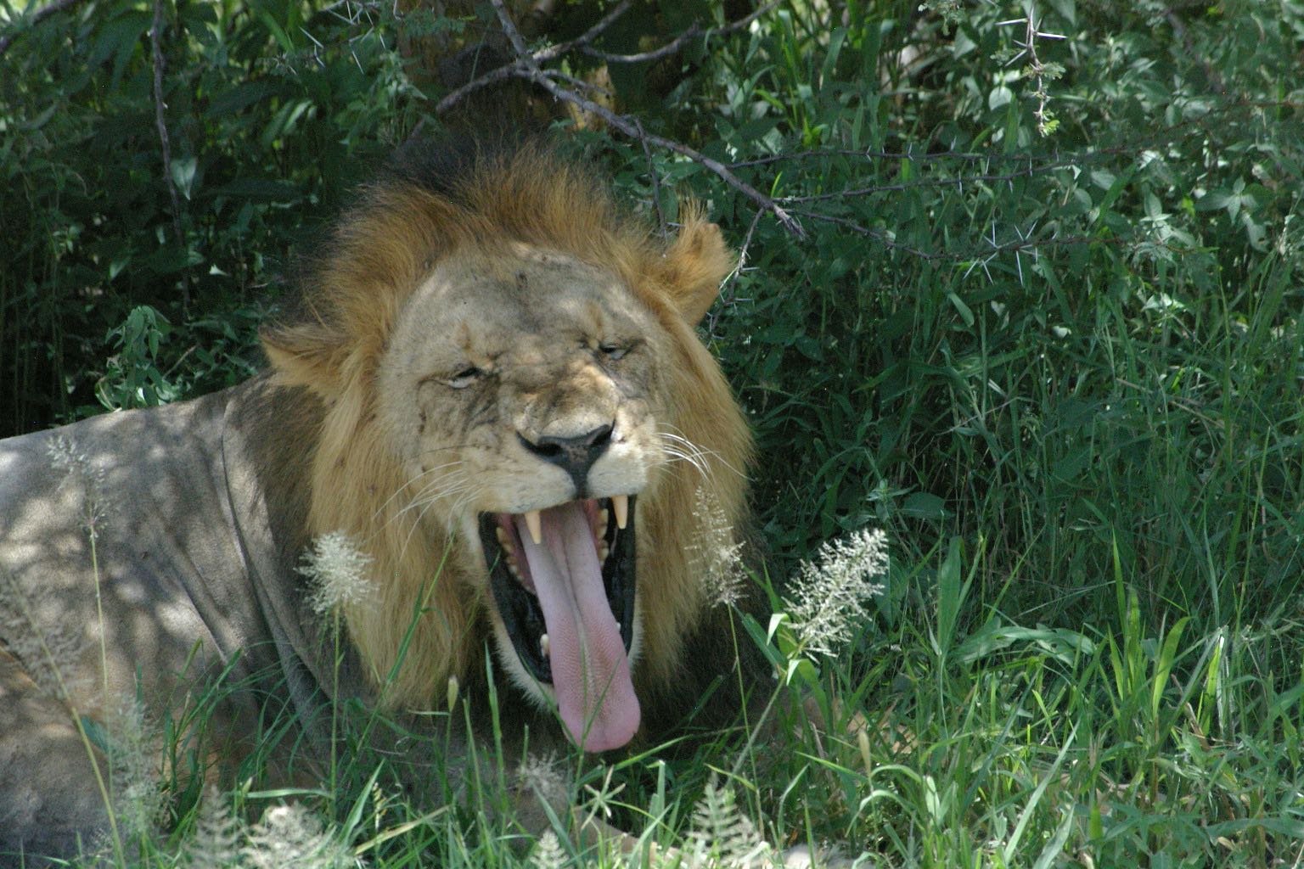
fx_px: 10866
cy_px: 434
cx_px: 652
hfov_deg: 6.9
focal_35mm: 300
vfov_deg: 4.6
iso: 1600
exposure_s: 1/500
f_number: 9.5
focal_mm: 200
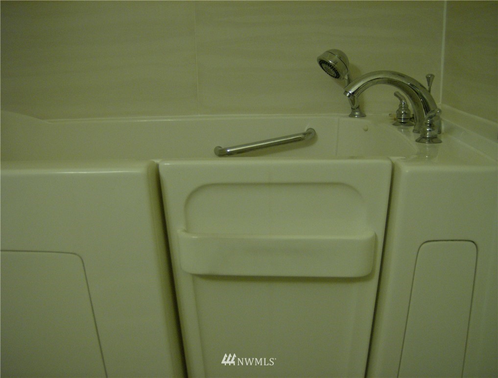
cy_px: 189
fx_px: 520
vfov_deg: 39.9
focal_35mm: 36
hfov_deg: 51.2
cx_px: 249
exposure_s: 1/64
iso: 177
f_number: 2.8
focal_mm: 6
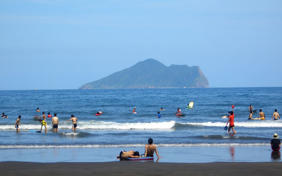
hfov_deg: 18.6
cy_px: 106
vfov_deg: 11.7
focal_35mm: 112
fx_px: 861
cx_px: 141
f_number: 4.8
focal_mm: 17.4
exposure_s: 1/320
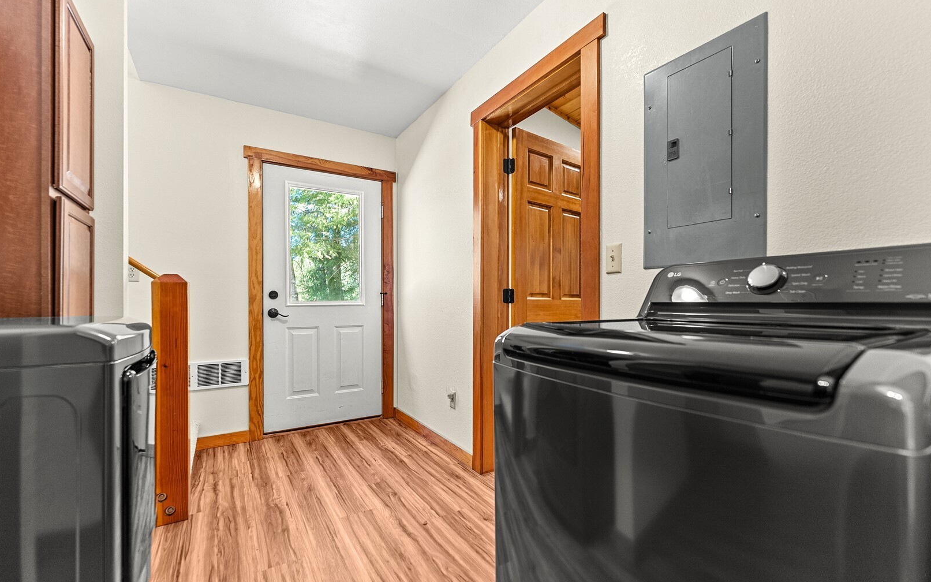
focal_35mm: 15
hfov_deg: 101.4
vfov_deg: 74.8
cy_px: 302
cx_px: 476
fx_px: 381
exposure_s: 1/5
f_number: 3.2
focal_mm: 14
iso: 250
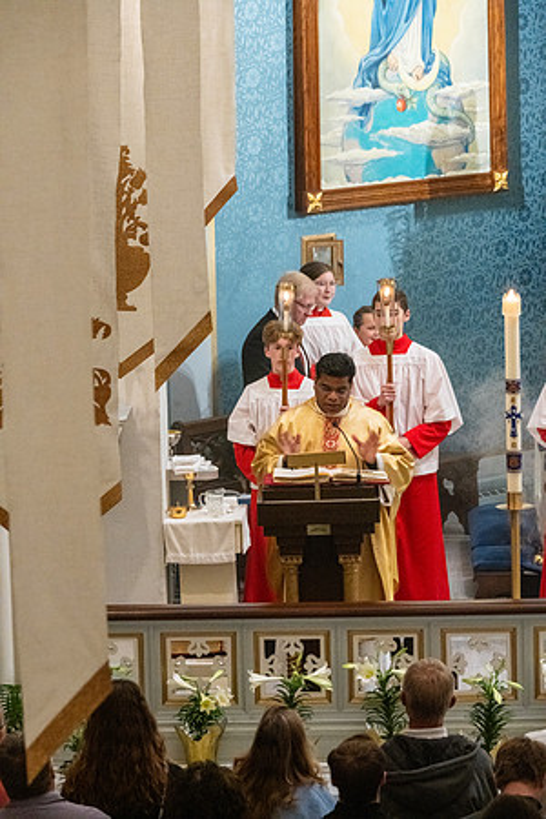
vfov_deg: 10.3
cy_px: 410
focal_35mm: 200
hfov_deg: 6.9
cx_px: 273
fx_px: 4550
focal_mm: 200
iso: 5000
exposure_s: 1/60
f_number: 11
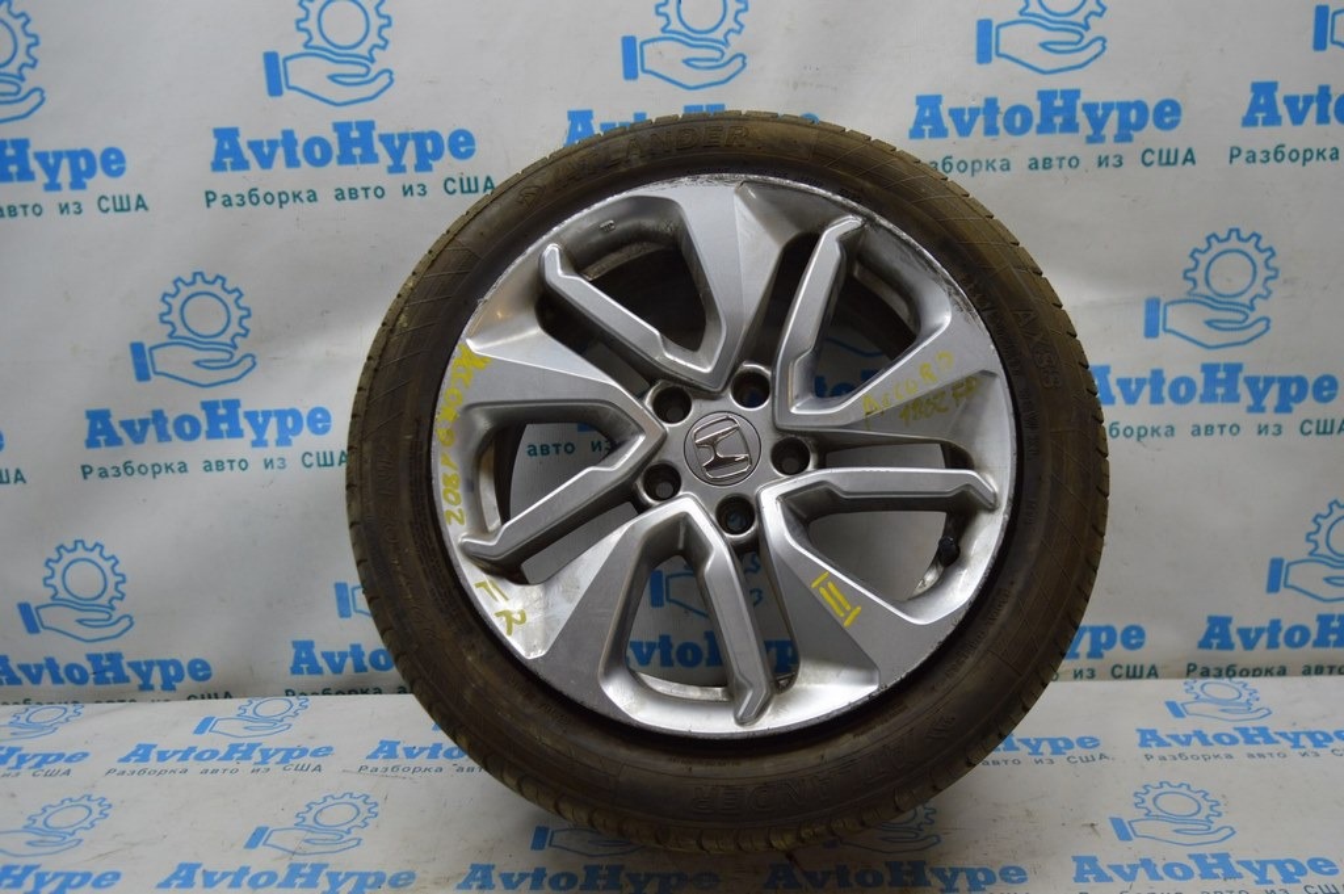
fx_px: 1231
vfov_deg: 39.9
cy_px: 447
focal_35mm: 33
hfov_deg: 57.3
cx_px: 672
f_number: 4
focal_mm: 22
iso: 400
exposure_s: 1/80
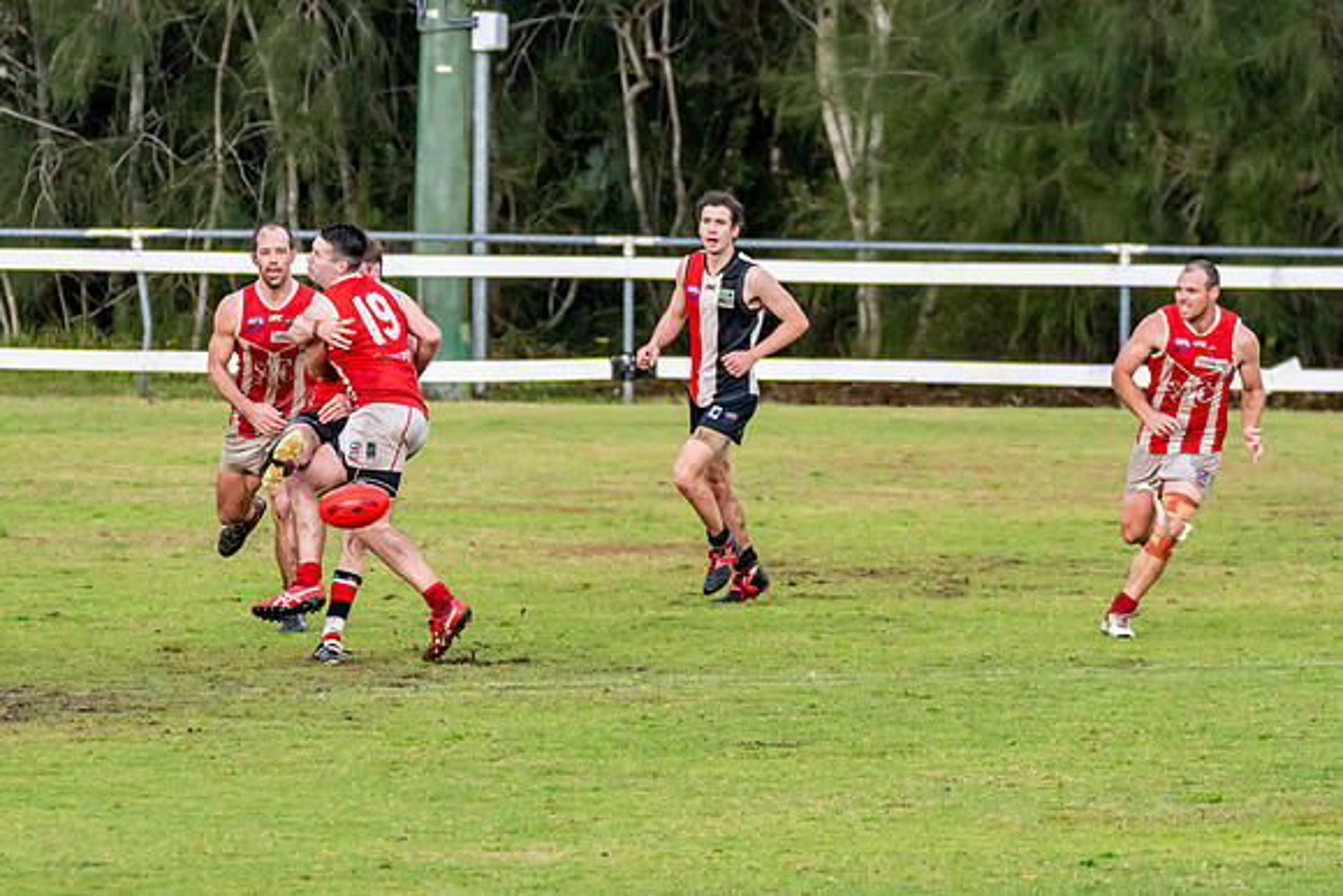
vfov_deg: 2.0
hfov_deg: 3.0
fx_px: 25254
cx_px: 396
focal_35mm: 677
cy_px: 437
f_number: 7.1
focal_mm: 320
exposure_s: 1/1000
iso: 1250
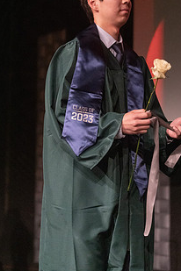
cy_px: 75
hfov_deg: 13.4
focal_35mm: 102
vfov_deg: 19.9
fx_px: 769
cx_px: 112
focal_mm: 70
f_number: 2.8
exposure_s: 1/1000
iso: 16000
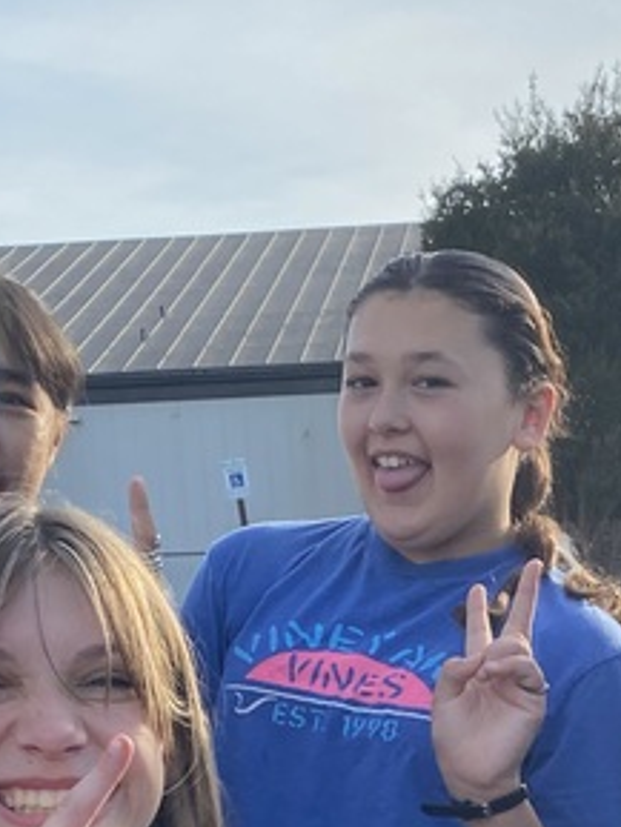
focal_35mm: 92
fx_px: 2199
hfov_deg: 16.0
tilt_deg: -7.2
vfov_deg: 20.3
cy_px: 927
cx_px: 458
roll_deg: +3.2
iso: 32
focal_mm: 4.25
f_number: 1.8
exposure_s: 1/1543
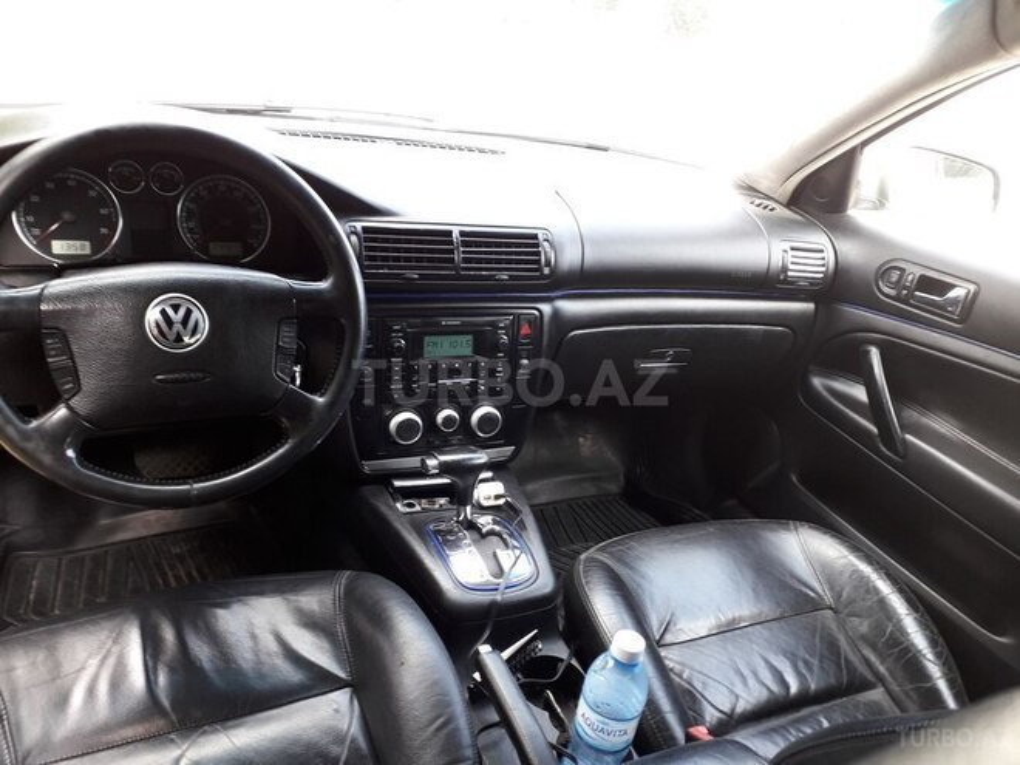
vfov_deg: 51.4
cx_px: 510
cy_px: 382
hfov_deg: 65.3
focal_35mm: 27
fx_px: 796
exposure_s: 1/50
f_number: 1.9
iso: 64
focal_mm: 3.6
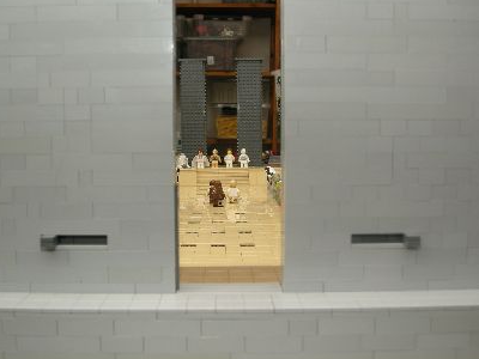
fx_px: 623
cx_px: 230
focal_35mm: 45
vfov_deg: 32.2
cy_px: 192
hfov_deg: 42.1
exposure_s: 1/60
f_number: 2.7
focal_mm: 7.5
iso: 64
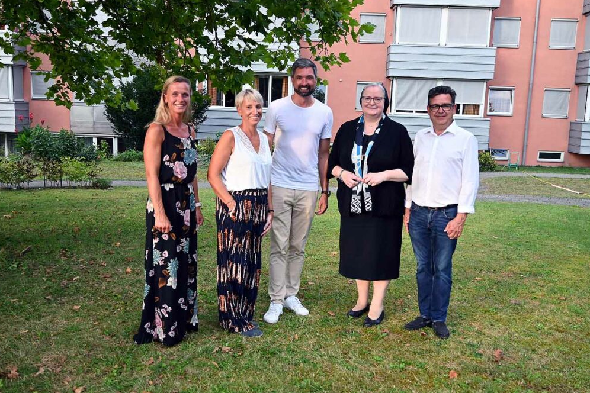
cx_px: 295
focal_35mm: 36
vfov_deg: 36.6
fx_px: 594
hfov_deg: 52.8
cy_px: 196
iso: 360
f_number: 4
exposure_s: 1/250
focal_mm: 23.5
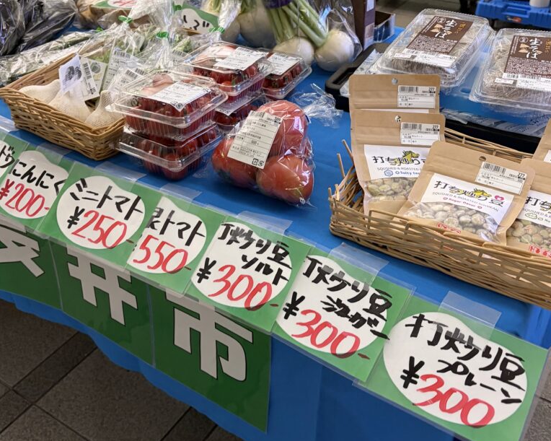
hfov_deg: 52.8
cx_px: 276
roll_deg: +0.6
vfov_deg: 42.4
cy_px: 126
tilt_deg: -32.7
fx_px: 554
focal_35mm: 34
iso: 200
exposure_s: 1/50
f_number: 1.6
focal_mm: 5.96
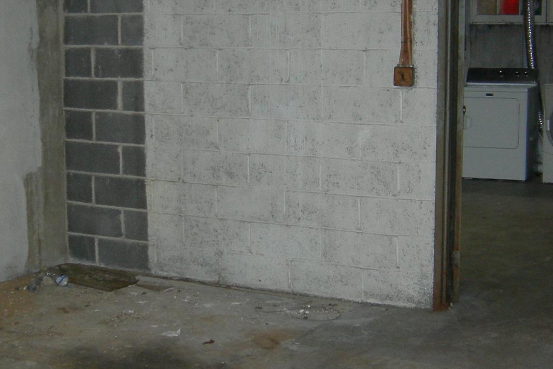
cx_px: 263
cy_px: 163
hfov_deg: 30.1
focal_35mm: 67
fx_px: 1029
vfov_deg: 20.3
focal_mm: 7.5
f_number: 2.7
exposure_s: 1/60.1
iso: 200
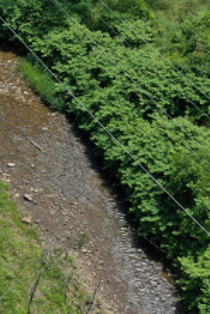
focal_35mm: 94
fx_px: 821
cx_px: -138
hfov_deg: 13.4
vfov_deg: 21.7
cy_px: 155
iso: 100
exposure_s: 1/320
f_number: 6.3
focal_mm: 10.26
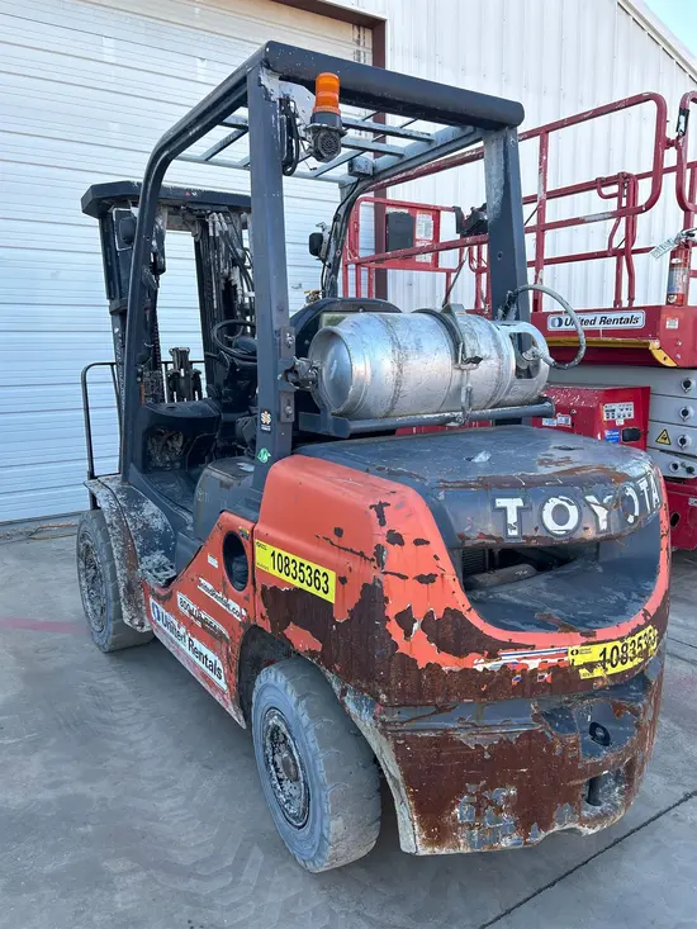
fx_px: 698
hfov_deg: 53.1
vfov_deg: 67.3
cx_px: 348
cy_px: 464
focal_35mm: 26
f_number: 1.5
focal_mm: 5.7
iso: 50
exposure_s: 1/476
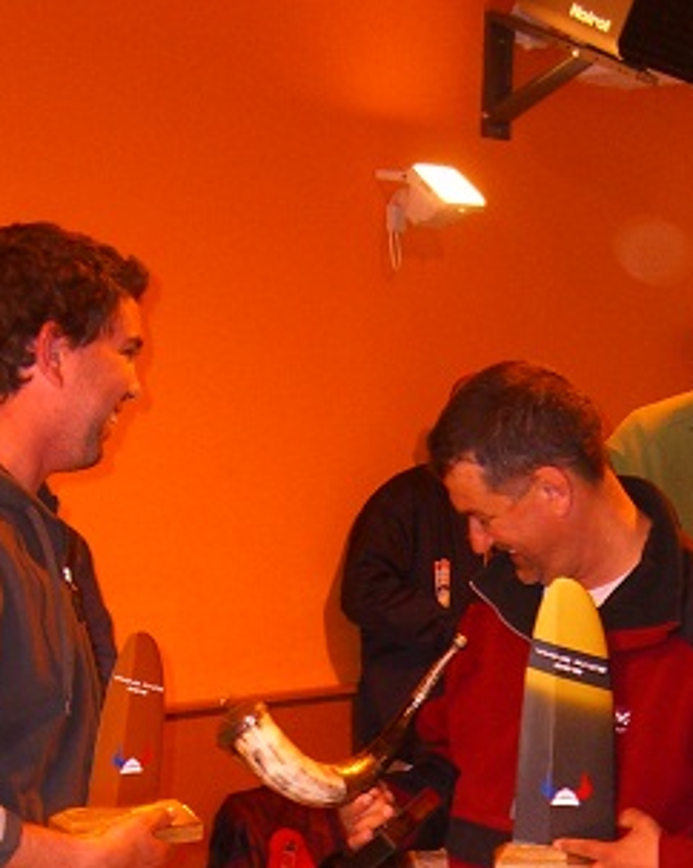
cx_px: 472
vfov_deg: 19.0
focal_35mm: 98
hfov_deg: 15.7
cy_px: 891
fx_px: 2515
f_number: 2.8
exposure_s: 1/60
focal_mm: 7.9
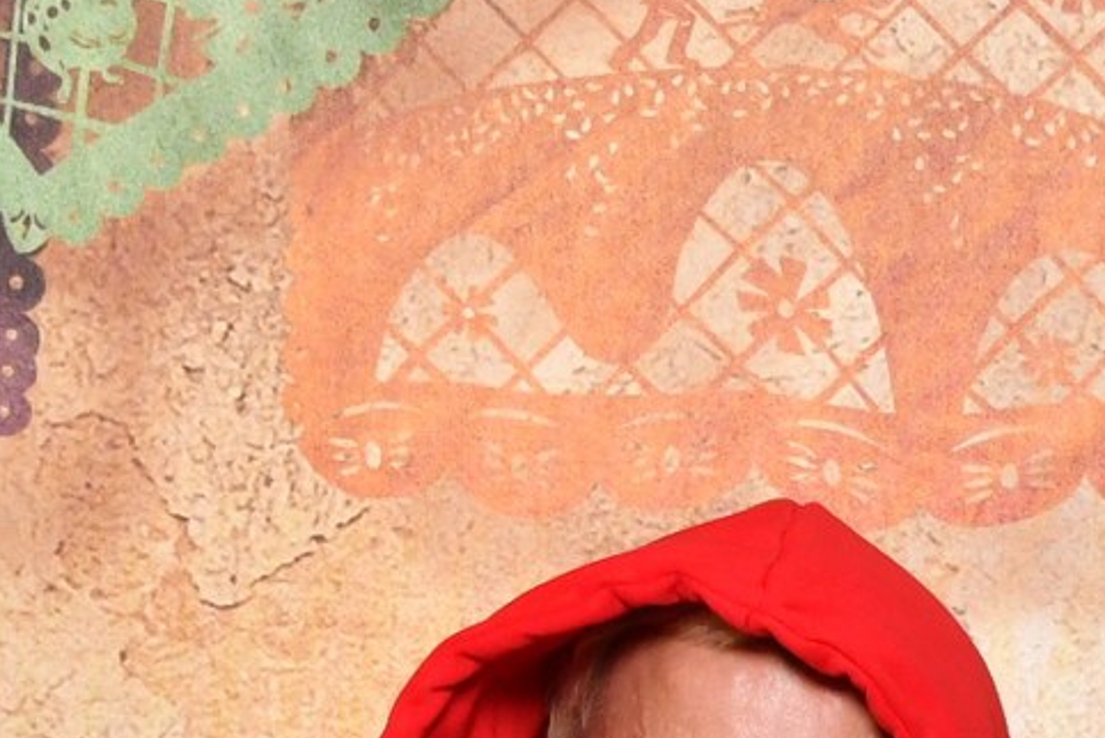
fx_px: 6112
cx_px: 1392
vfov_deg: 6.6
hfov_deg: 10.1
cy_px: 1762
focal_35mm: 199
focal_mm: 27
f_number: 5.6
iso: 640
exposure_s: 1/60
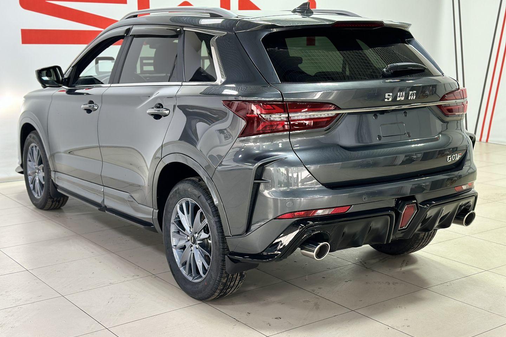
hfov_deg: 39.6
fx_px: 703
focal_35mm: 50
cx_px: 253
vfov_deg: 27.0
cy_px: 160
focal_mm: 6.86
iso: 160
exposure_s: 1/50
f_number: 1.78
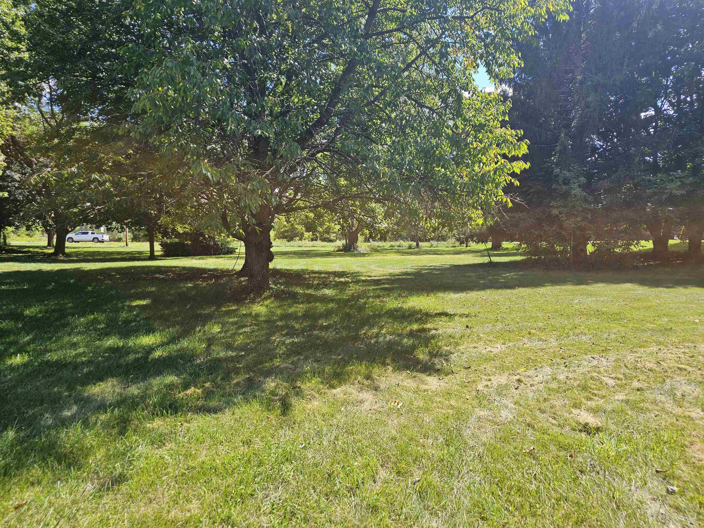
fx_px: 468
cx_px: 352
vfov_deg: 58.9
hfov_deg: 73.9
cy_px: 264
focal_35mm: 23
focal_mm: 6.3
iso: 10
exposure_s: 1/270
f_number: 1.7
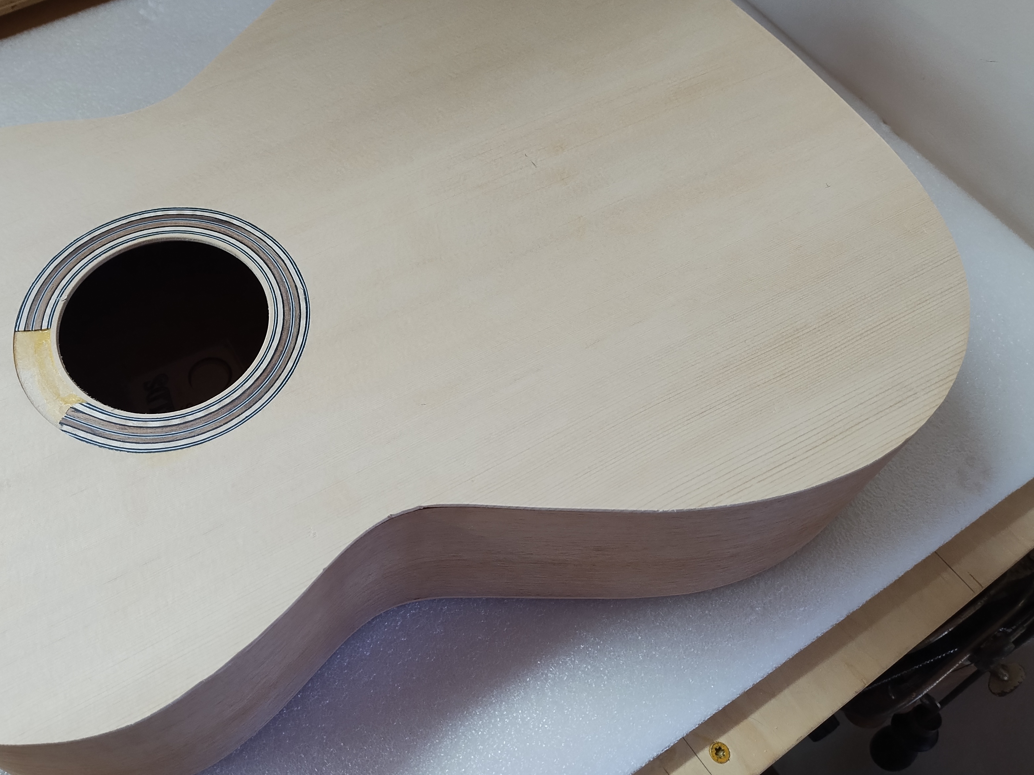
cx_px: 376
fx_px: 956
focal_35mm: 32
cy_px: 311
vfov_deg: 43.9
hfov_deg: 56.0
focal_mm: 4.71
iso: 108
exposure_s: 1/60
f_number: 1.7
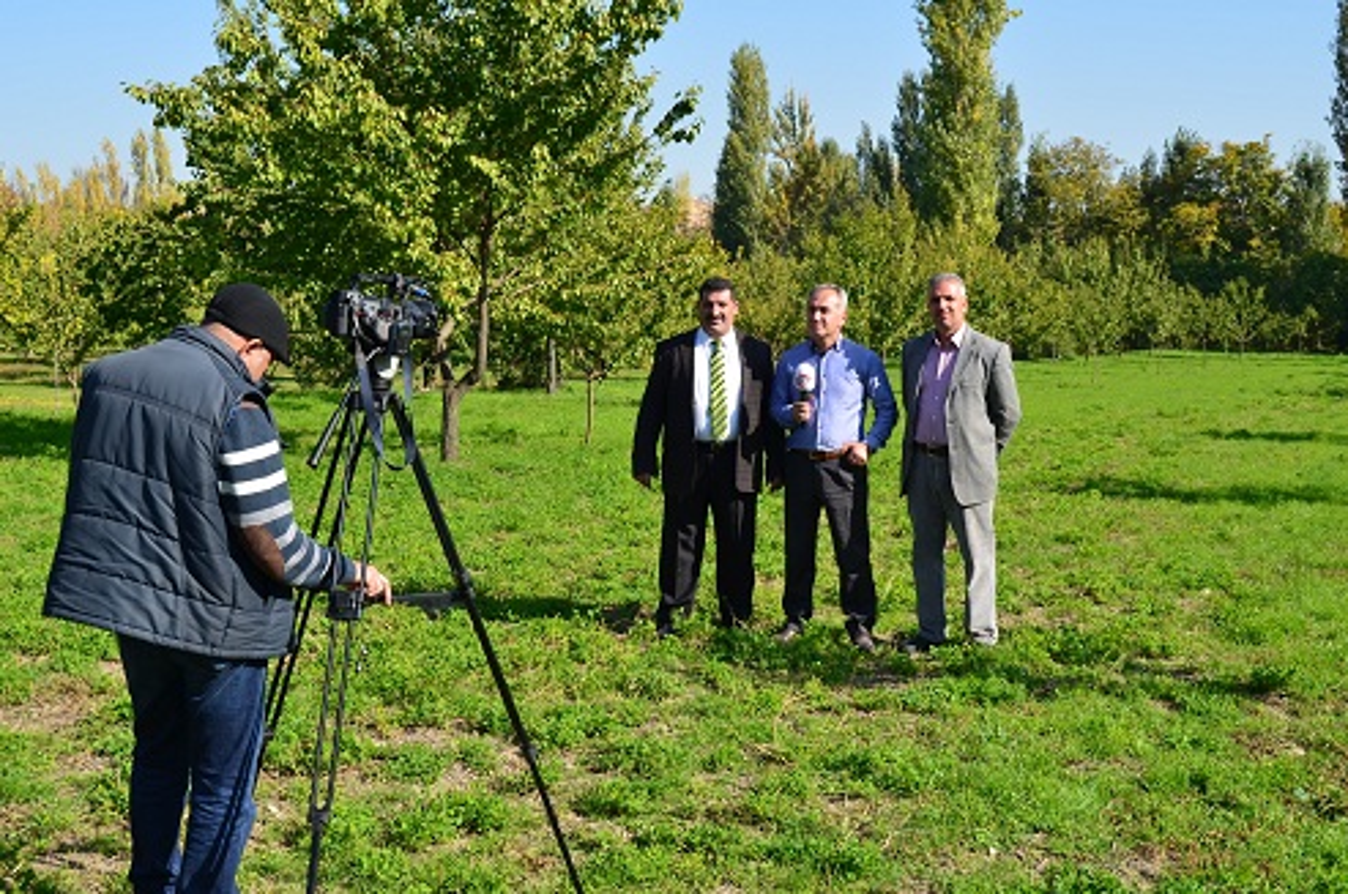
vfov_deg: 29.8
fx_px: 1682
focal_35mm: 45
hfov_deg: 43.7
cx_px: 674
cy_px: 447
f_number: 10
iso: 200
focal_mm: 30
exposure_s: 1/250
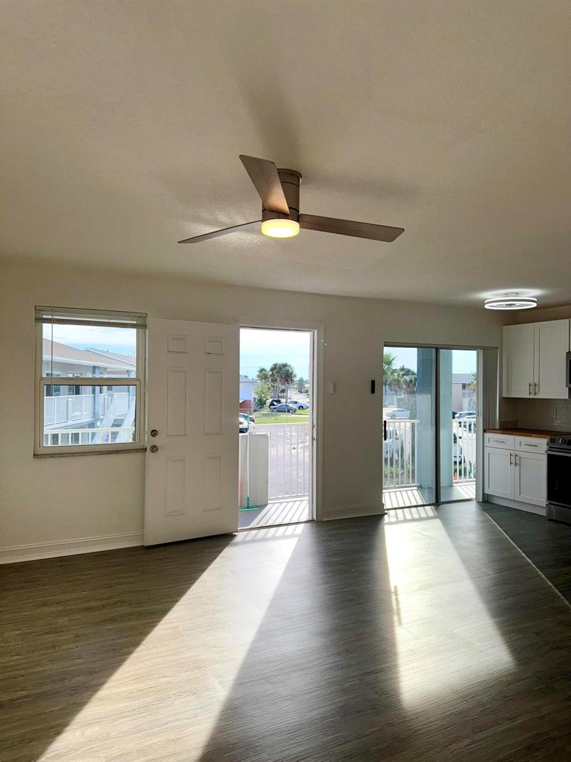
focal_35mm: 24
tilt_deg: +0.4
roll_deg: -0.9
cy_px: 381
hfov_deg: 56.8
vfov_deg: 71.6
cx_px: 286
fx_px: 528
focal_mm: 6.76
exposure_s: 1/1292
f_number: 1.78
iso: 80
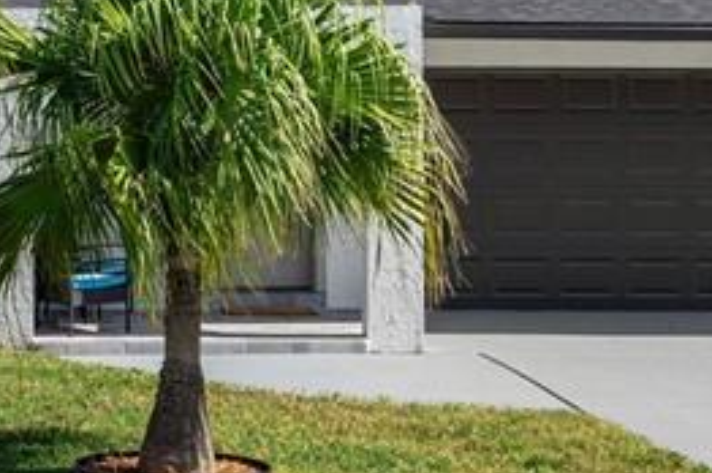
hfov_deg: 21.9
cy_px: 111
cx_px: 16
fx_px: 1778
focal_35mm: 90
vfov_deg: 15.1
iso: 100
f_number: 6.3
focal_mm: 23
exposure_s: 1/100
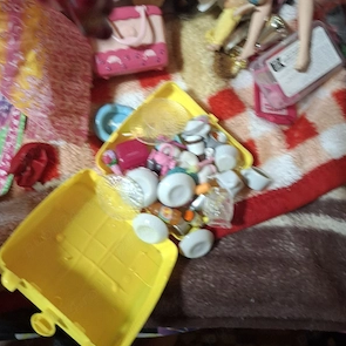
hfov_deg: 54.0
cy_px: 148
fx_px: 339
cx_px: 175
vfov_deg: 53.8
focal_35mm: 30
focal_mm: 4.69
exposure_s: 1/33
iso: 250
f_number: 1.8
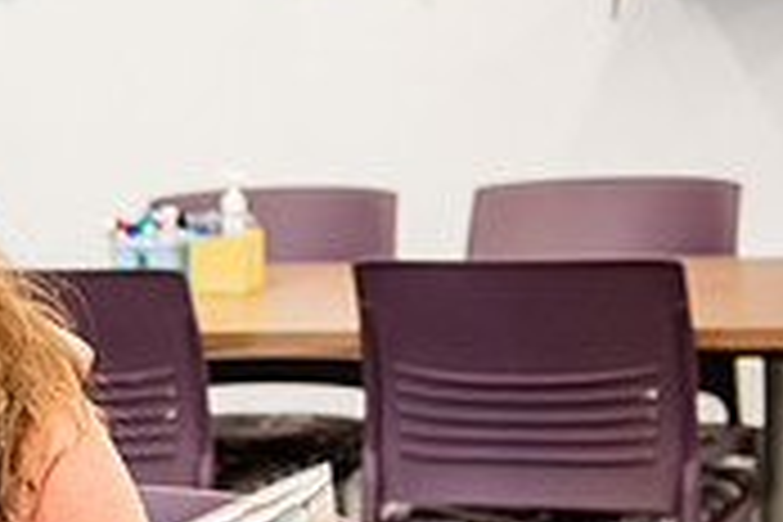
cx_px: -382
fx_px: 3045
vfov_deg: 9.8
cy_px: 452
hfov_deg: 13.8
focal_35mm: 140
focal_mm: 42
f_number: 3.2
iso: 1250
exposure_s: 1/200
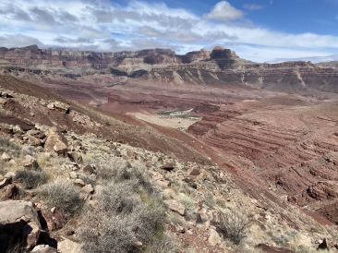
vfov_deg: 53.0
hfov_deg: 67.3
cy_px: 126
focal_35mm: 26
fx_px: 254
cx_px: 169
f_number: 1.8
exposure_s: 1/4274
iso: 32
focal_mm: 4.25
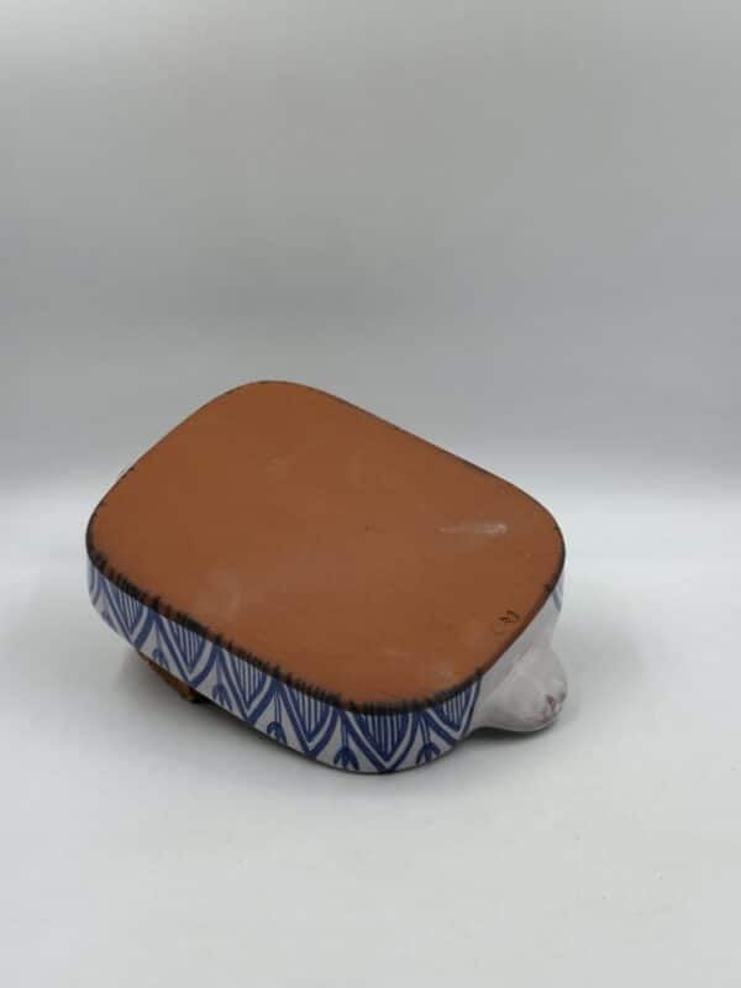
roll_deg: -1.1
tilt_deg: -23.4
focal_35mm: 48
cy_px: 494
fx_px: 1370
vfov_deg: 39.7
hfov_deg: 30.3
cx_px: 370
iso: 64
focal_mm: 6.86
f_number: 1.78
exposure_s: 1/734
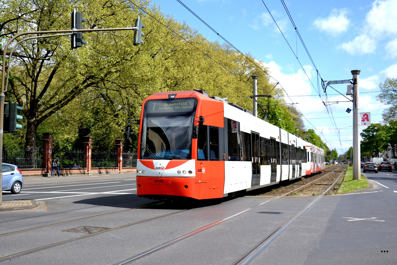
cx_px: 198
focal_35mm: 33
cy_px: 132
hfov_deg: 57.2
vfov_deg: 40.0
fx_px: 364
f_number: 5.6
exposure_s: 1/1600
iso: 400
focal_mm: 22
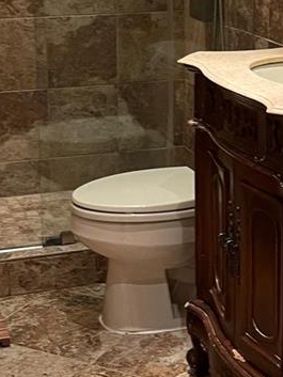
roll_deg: +2.3
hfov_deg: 17.4
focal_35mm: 85
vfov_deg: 22.7
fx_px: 926
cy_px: 81
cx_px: 177
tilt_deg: -11.8
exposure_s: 1/40
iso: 400
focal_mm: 5.1
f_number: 1.6
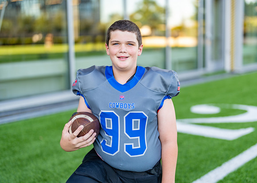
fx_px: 394
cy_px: 91
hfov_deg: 36.1
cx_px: 140
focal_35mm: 54
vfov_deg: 26.2
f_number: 1.2
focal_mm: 50
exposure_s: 1/640
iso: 100
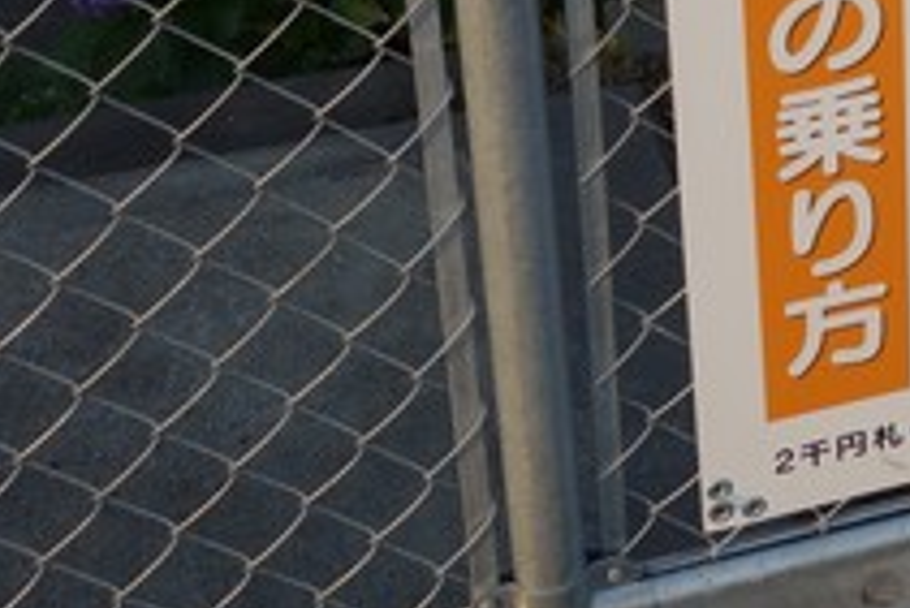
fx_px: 2150
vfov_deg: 15.0
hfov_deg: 22.1
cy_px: -287
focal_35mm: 85
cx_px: 1095
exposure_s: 1/160
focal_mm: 10.4
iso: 125
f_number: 5.6
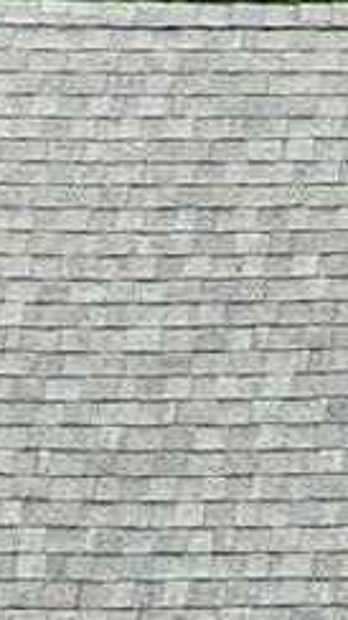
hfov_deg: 4.5
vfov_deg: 8.1
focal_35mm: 255
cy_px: 1162
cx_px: 1143
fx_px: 4189
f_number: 2.8
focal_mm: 10.57
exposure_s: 1/412
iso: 100
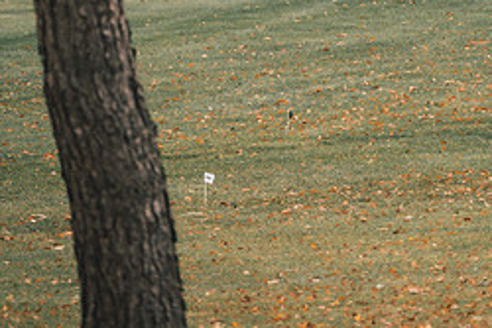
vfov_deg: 1.5
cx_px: 502
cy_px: 11
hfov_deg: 2.2
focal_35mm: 945
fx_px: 12922
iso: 400
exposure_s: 1/1000
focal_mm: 400
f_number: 6.3
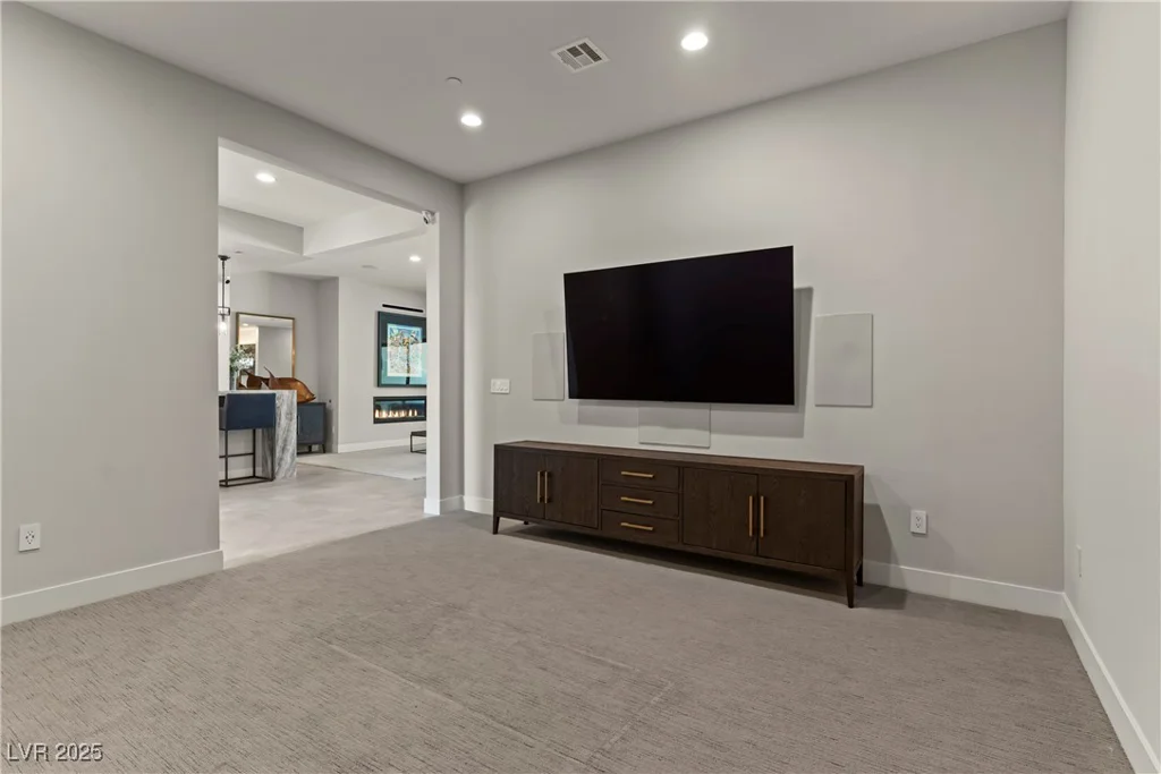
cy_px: 387
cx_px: 580
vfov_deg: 70.5
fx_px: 548
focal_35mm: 17
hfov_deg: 93.3
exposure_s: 6
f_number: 7.1
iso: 100
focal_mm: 17
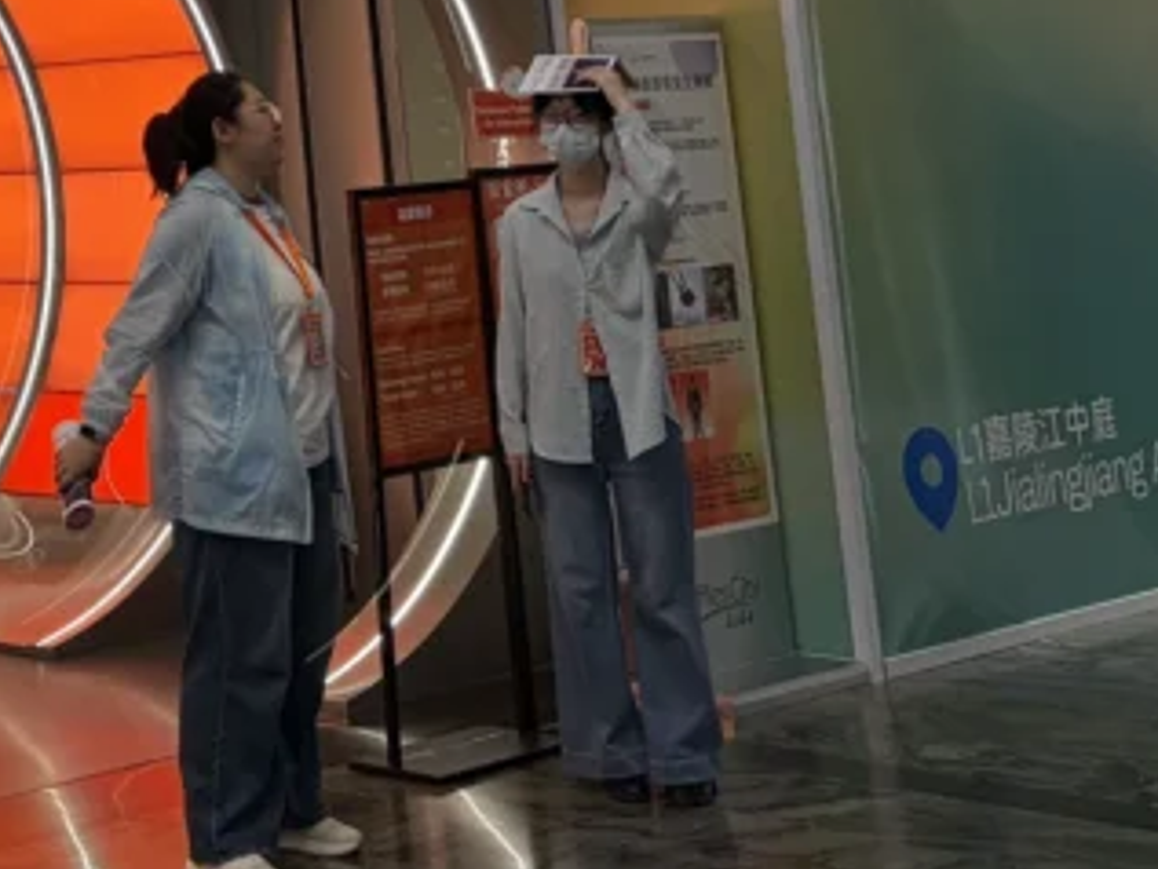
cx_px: -139
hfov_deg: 21.9
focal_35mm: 84
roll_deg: +2.7
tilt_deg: +11.1
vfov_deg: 16.2
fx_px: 2811
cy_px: -394
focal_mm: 5.96
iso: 80
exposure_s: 1/100
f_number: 1.6
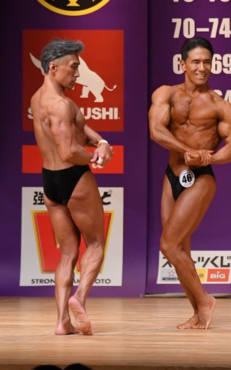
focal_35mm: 416
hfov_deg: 3.2
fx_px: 4190
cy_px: 186
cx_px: 211
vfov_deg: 5.1
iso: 4500
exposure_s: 1/400
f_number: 5.6
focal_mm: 180
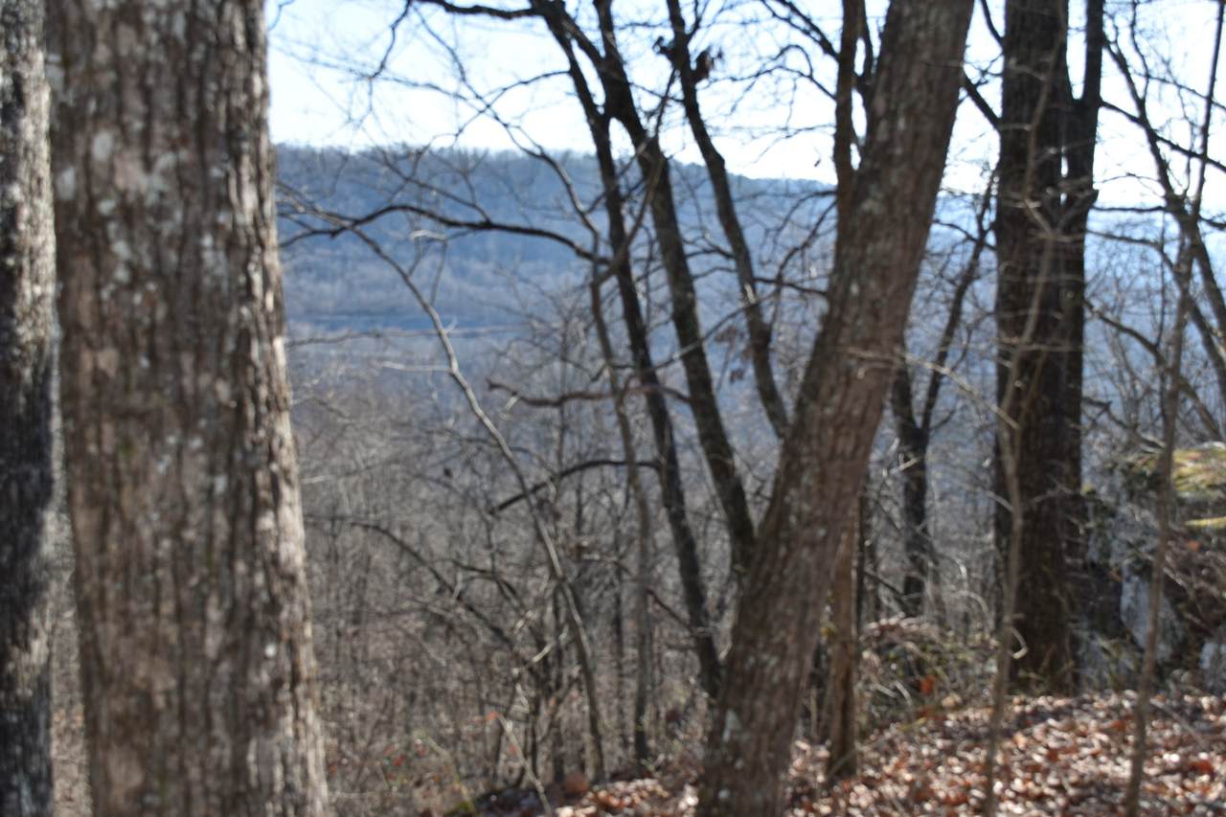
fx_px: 1328
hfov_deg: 49.6
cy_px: 408
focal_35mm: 39
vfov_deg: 34.2
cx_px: 613
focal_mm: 26
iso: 100
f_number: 7.1
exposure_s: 1/200
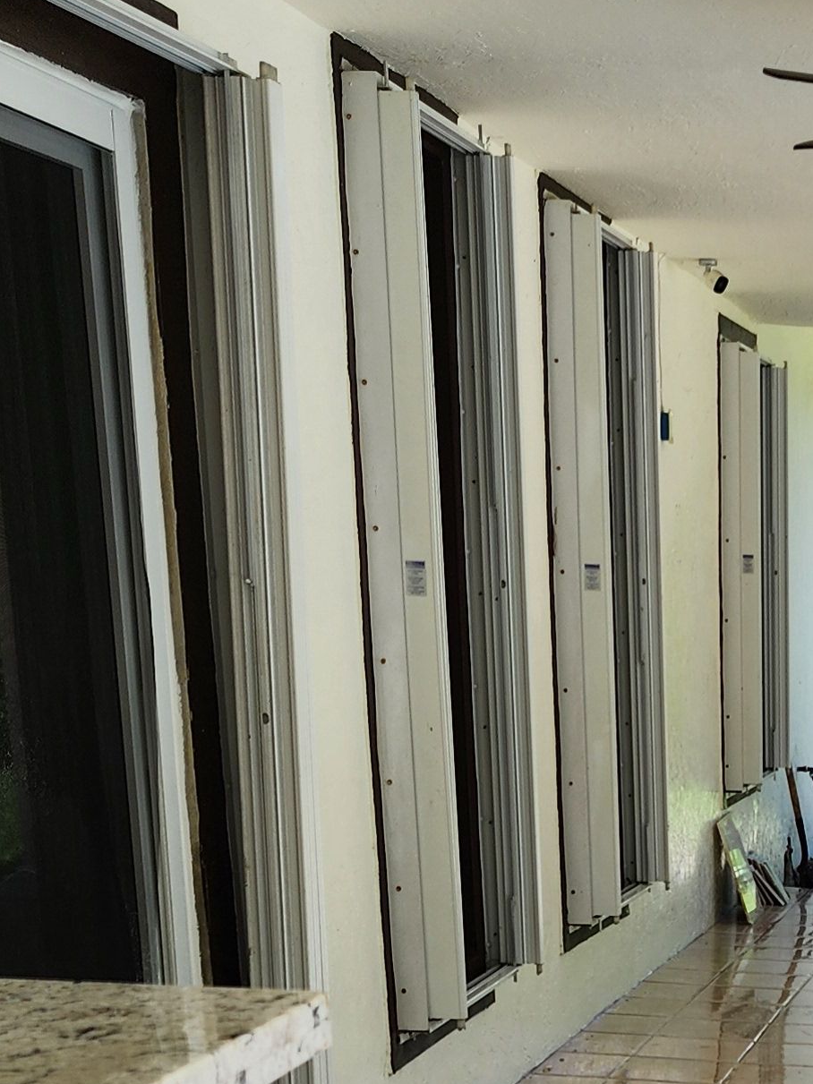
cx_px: 869
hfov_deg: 18.7
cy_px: 1337
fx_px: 2380
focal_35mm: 76
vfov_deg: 23.3
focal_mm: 6.4
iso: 12
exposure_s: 1/324
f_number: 1.8
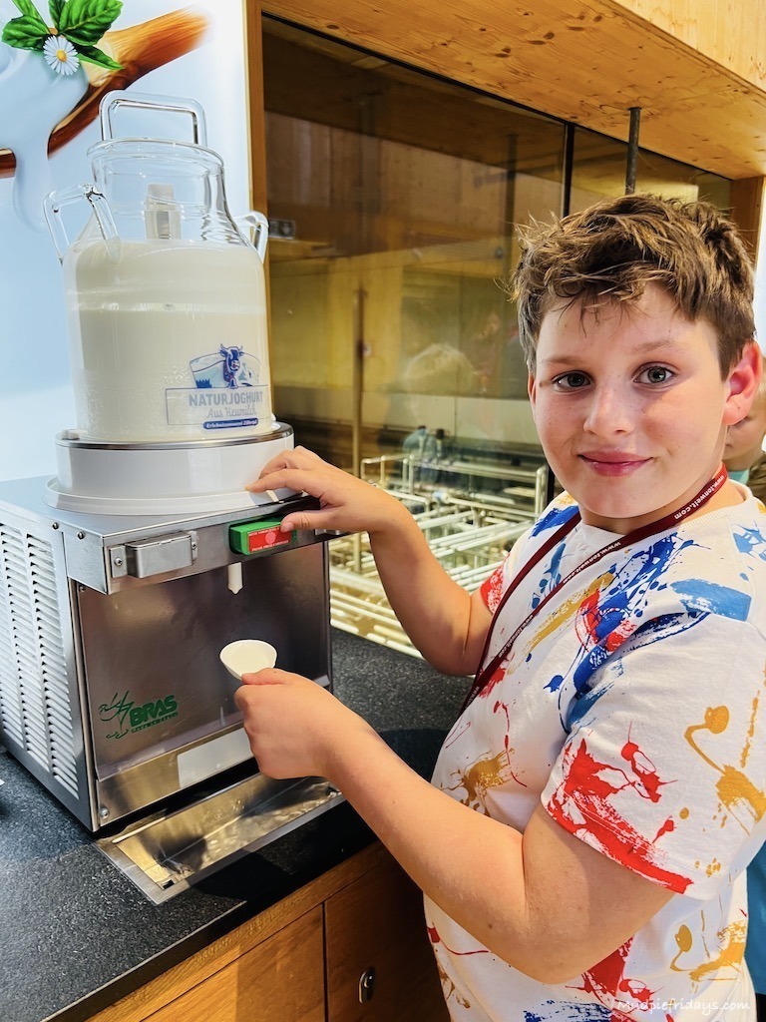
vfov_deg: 67.3
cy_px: 511
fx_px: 767
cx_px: 383
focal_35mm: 26
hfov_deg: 53.1
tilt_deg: -12.9
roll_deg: +0.9
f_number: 1.5
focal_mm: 5.7
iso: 125
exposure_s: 1/50
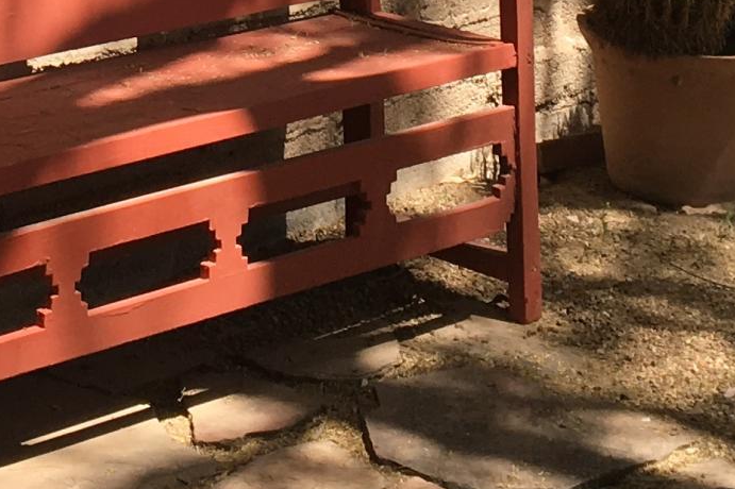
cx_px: 60
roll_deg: -0.2
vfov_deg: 9.8
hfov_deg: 15.5
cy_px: -467
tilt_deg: -0.9
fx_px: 2673
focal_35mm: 131
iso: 25
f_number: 2.2
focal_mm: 4.15
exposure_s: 1/699
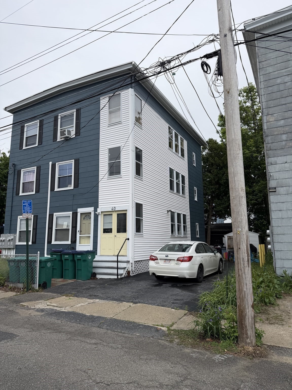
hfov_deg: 56.8
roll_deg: +1.8
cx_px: 146
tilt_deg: +11.0
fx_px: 270
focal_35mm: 24
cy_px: 195
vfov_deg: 71.6
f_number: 1.78
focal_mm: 6.76
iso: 80
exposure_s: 1/4673
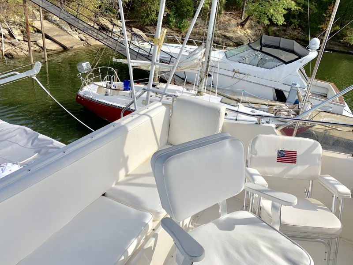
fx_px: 265
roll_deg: -7.1
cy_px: 132
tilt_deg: -24.3
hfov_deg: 67.3
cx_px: 176
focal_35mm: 26
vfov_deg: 53.1
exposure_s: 1/2681
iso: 25
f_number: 1.8
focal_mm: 4.25
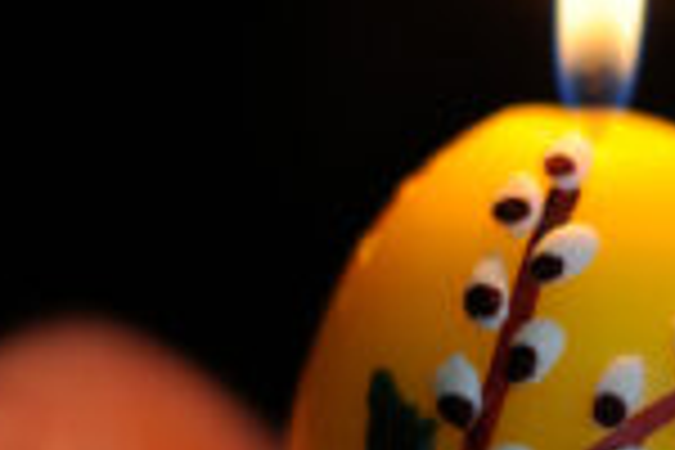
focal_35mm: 213
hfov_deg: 9.6
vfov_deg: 6.4
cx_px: 580
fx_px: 3993
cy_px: 261
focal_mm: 50
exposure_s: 1/160
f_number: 1.4
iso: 250
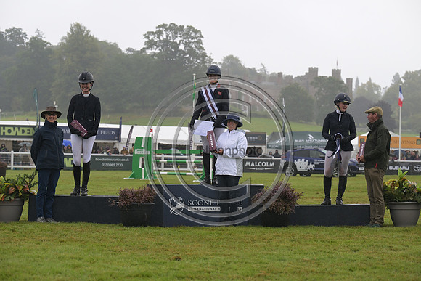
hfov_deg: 20.0
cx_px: 210
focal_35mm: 102
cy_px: 140
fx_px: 1193
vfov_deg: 13.4
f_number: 5
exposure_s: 1/1000
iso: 900
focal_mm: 102
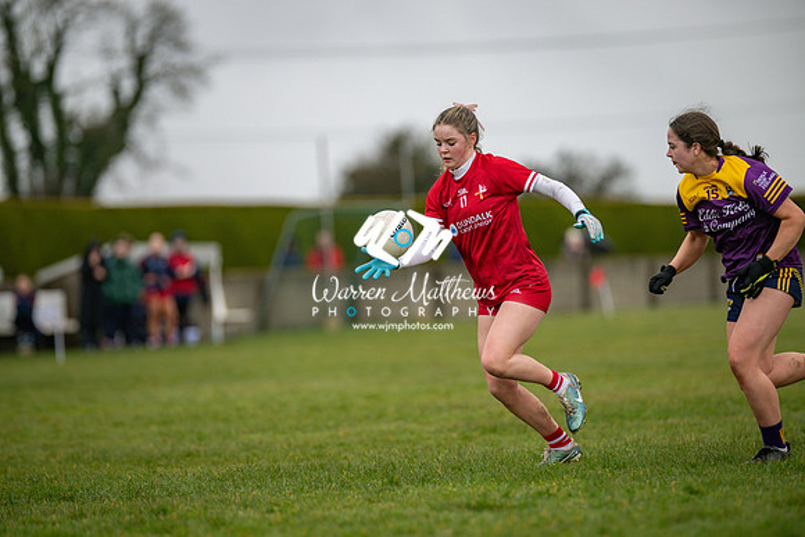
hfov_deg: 7.6
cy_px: 268
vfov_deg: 5.1
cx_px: 402
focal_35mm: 270
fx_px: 6039
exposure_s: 1/1000
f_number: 2.8
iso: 320
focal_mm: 270
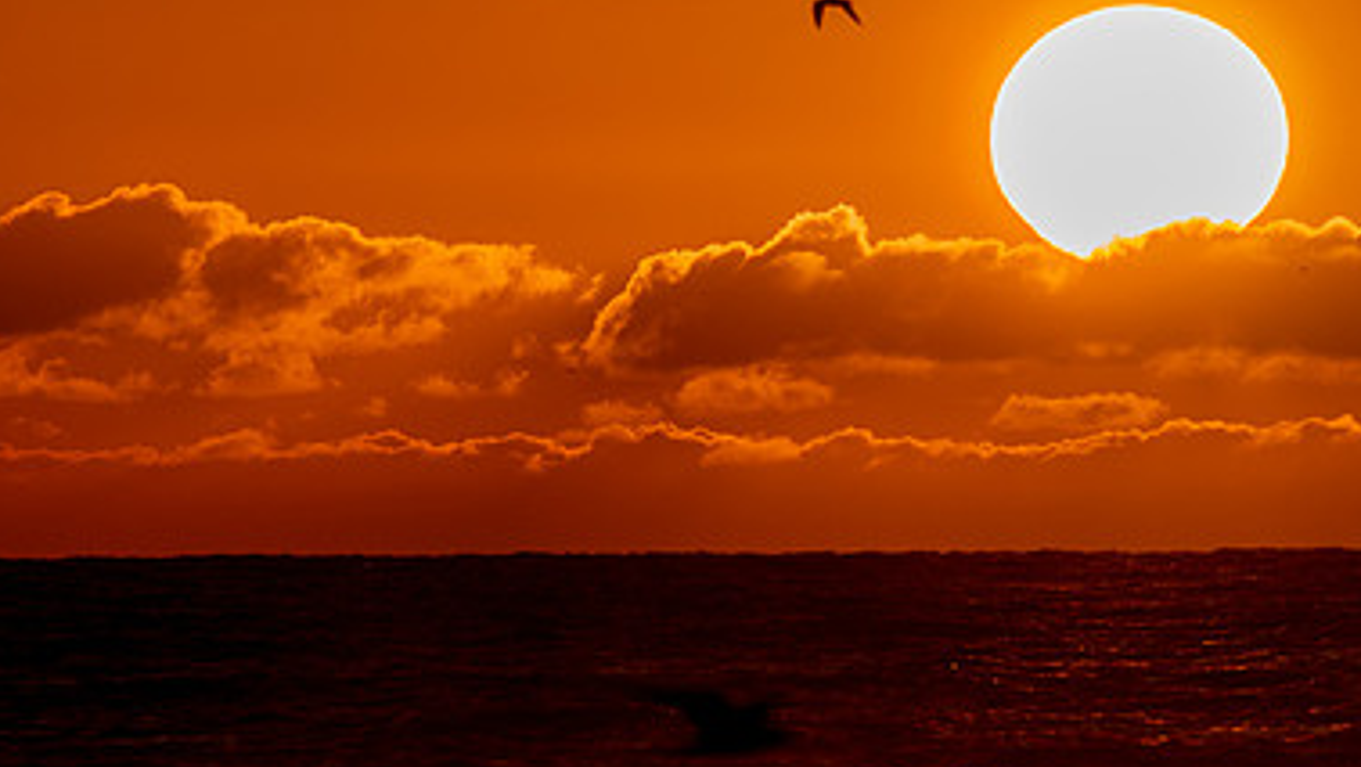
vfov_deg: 1.4
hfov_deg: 2.4
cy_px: 207
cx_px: 659
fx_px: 32096
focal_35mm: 889
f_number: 8
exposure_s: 1/2000
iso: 125
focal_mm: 420
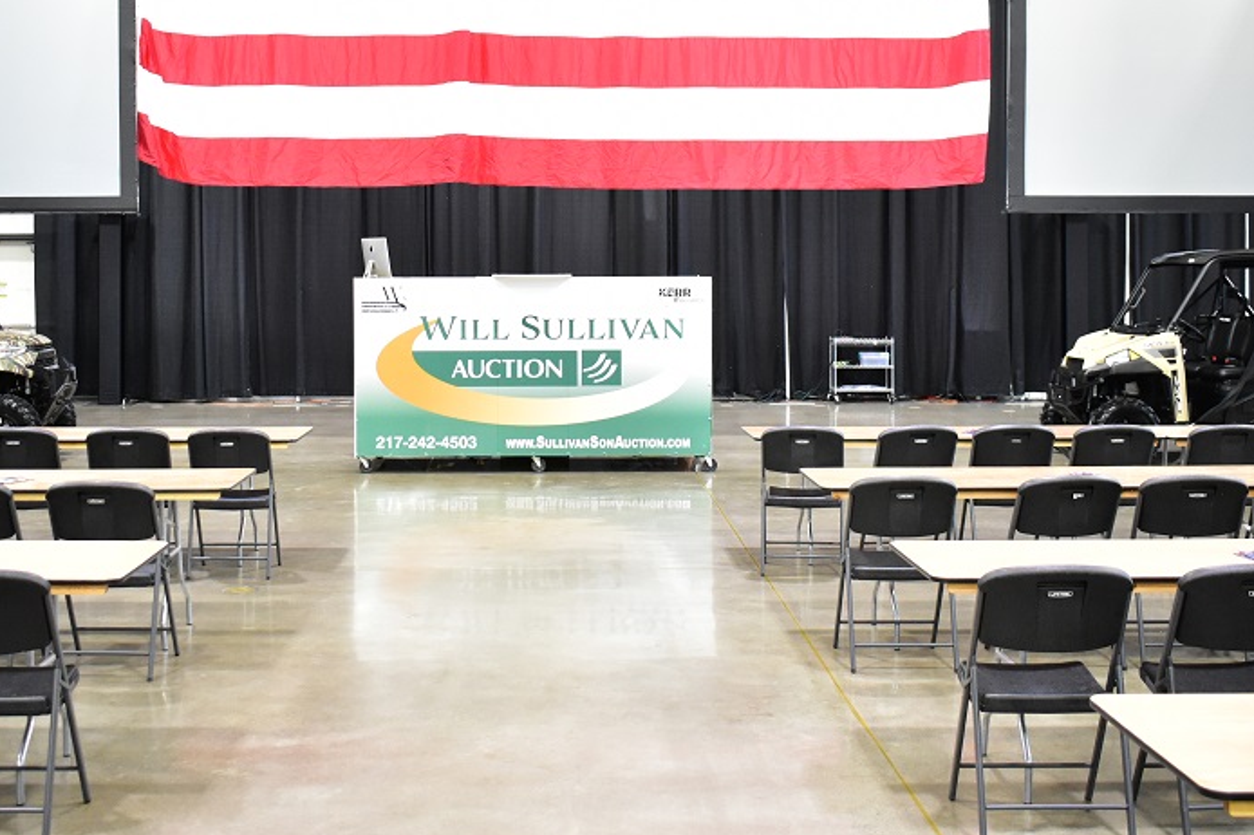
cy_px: 271
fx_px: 1731
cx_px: 551
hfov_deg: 39.8
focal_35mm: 50
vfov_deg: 26.9
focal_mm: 23
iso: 3200
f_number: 3.8
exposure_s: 1/40
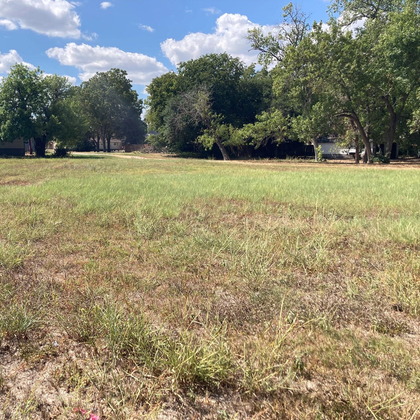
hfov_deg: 47.6
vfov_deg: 48.4
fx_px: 467
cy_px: 215
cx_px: 135
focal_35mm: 34
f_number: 1.8
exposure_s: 1/1715
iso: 20
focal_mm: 3.99
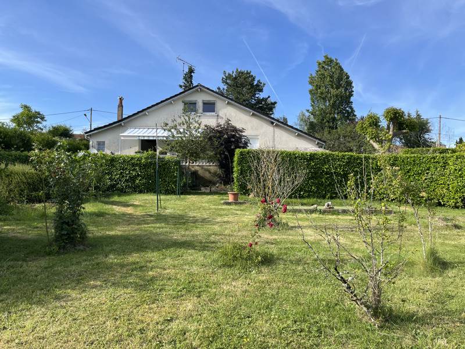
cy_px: 174
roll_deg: +0.4
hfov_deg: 67.3
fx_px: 349
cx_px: 232
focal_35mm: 26
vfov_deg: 53.1
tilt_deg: +6.6
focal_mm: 5.1
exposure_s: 1/1802
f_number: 1.6
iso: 50
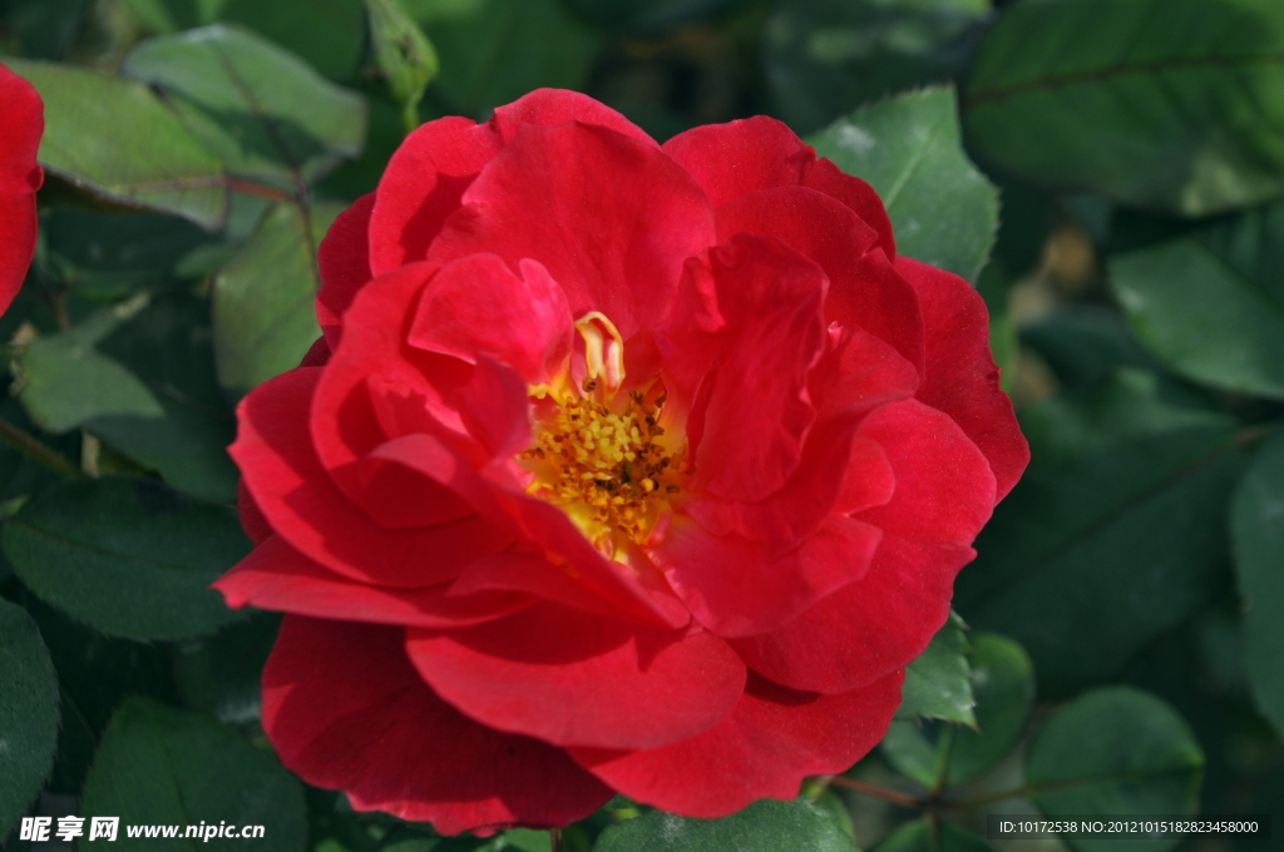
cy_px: 426
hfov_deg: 24.6
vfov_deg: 16.5
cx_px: 642
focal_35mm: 82
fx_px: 2939
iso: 200
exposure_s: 1/320
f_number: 9
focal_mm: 55
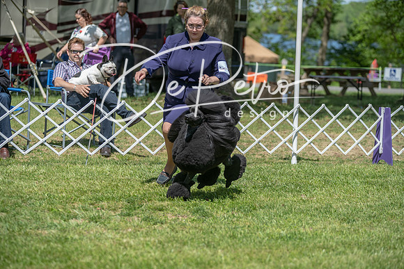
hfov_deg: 17.1
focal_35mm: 120
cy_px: 134
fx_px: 1347
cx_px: 202
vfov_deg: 11.4
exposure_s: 1/1000
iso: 160
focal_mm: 120
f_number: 4
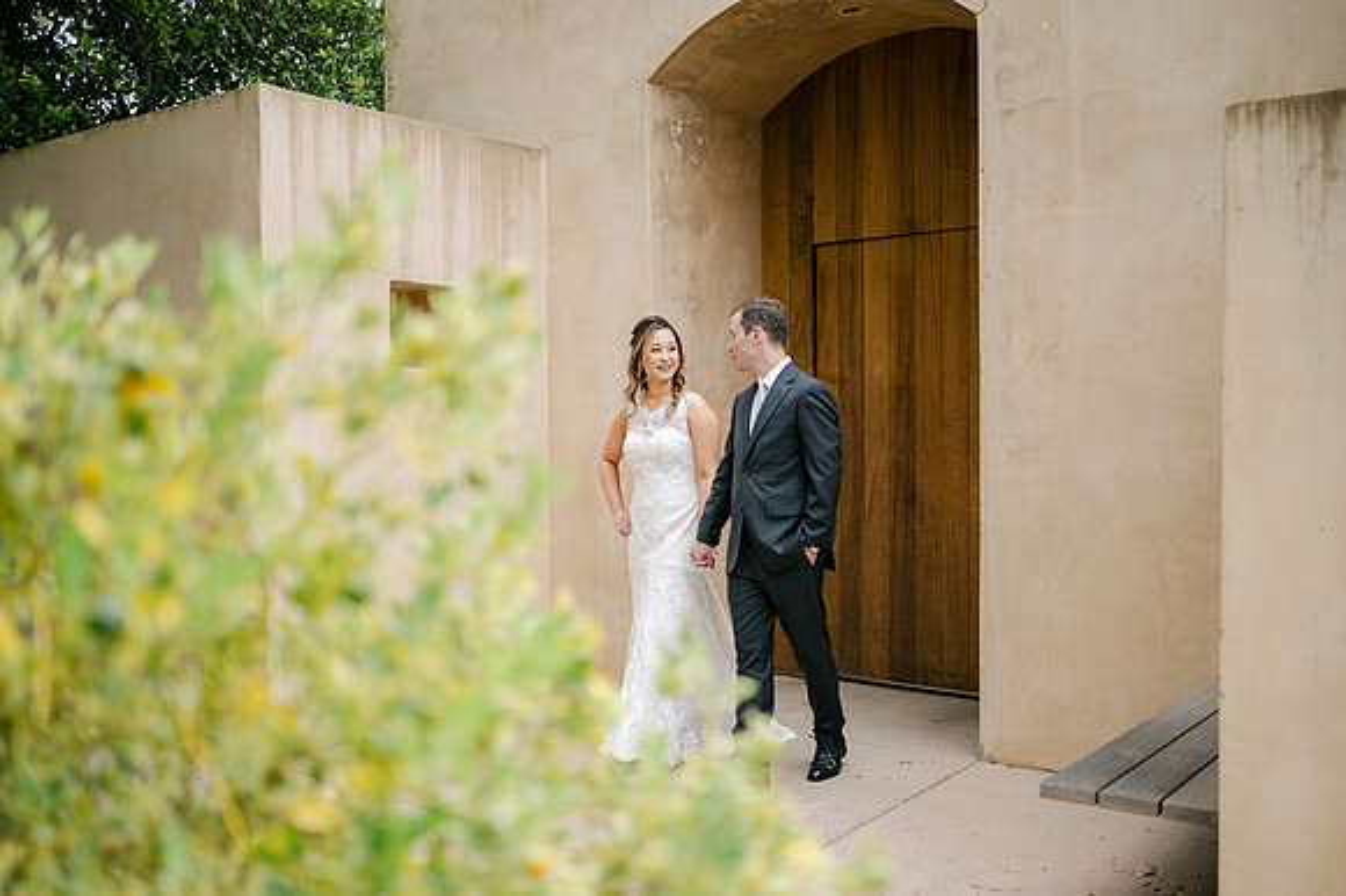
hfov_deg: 53.5
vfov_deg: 37.1
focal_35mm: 36
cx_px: 673
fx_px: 1335
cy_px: 448
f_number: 1.4
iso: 100
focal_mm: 35
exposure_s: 1/2000
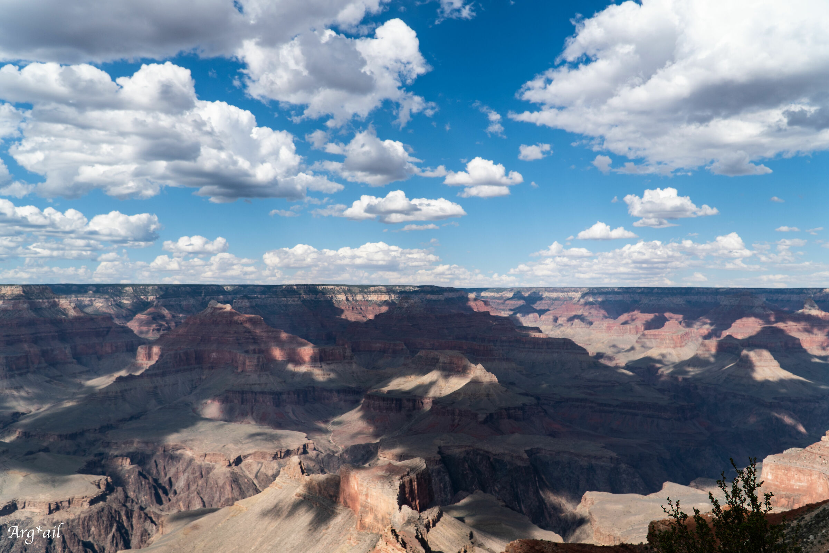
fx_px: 622
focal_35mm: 27
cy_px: 276
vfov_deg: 47.9
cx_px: 414
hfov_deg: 67.4
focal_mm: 18
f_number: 5.6
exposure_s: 1/640
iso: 100
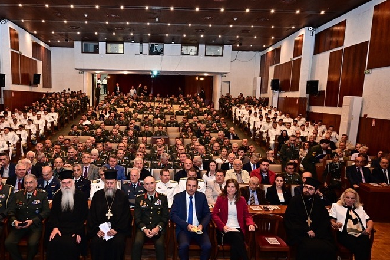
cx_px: 157
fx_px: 314
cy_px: 144
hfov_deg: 63.1
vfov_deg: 44.9
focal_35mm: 29
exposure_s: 1/200
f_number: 5
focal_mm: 24
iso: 6400
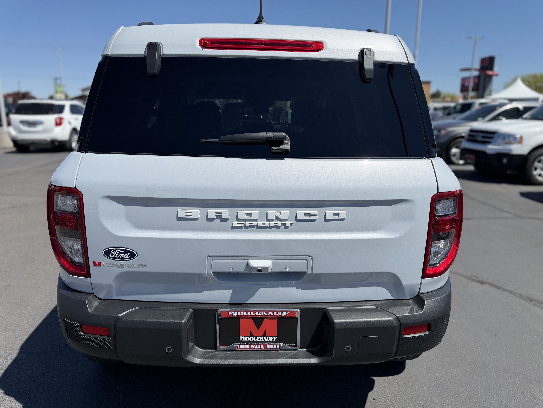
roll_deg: -0.1
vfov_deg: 56.8
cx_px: 272
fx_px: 376
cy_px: 204
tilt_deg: -12.7
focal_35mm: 24
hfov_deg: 71.6
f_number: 1.78
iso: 80
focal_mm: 6.76
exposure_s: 1/6173
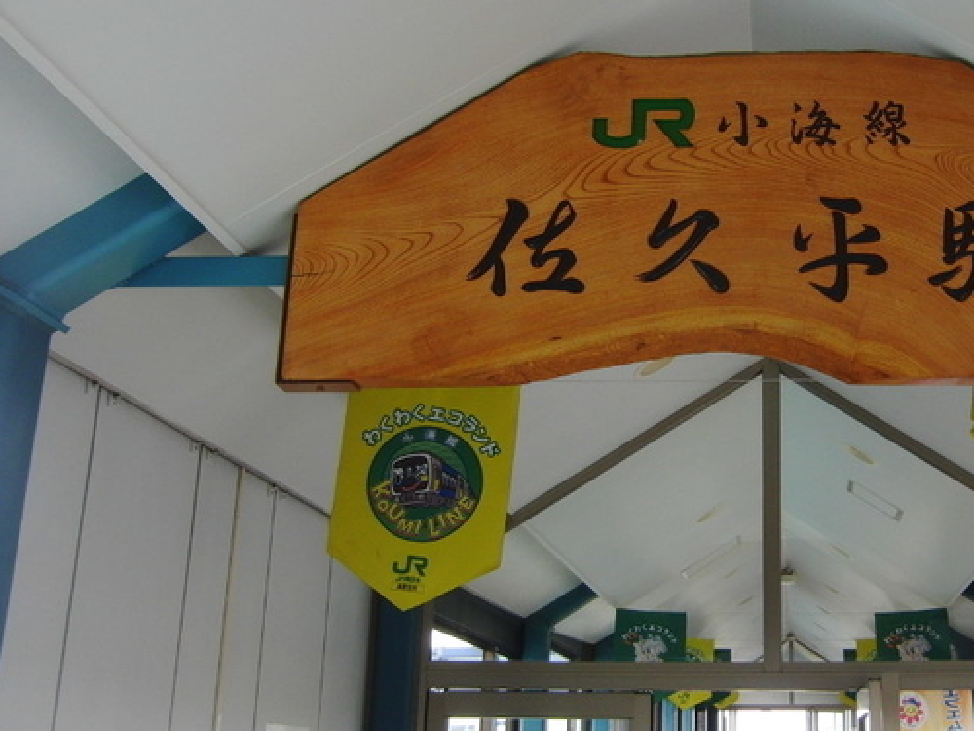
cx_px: 764
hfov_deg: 38.3
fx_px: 1351
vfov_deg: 30.3
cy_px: 372
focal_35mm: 48
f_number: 3.5
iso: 100
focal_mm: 5.2
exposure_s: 1/125
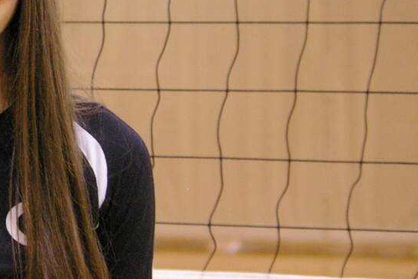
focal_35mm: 166
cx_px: -2
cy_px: 120
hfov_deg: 12.2
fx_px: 1927
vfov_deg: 8.3
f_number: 4.5
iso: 3200
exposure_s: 1/125
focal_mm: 50
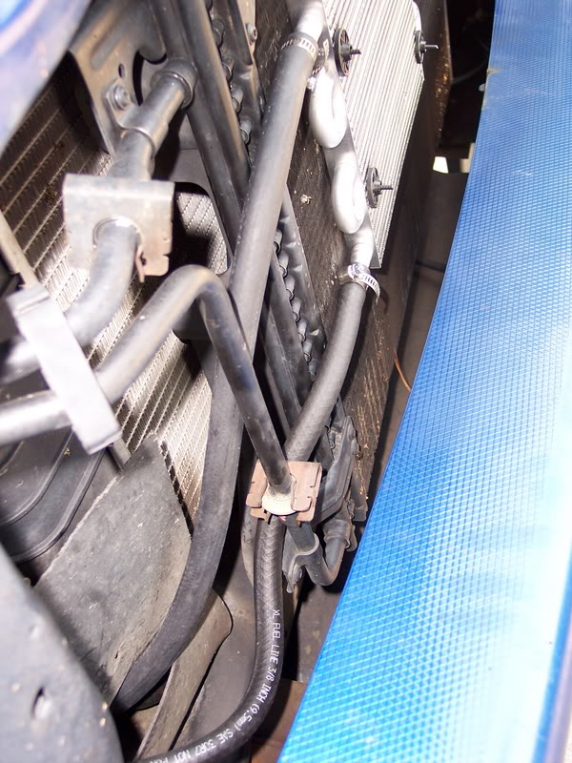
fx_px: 859
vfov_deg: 47.9
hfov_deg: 36.8
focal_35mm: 39
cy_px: 382
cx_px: 286
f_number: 2.8
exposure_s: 1/60
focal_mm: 8
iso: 100
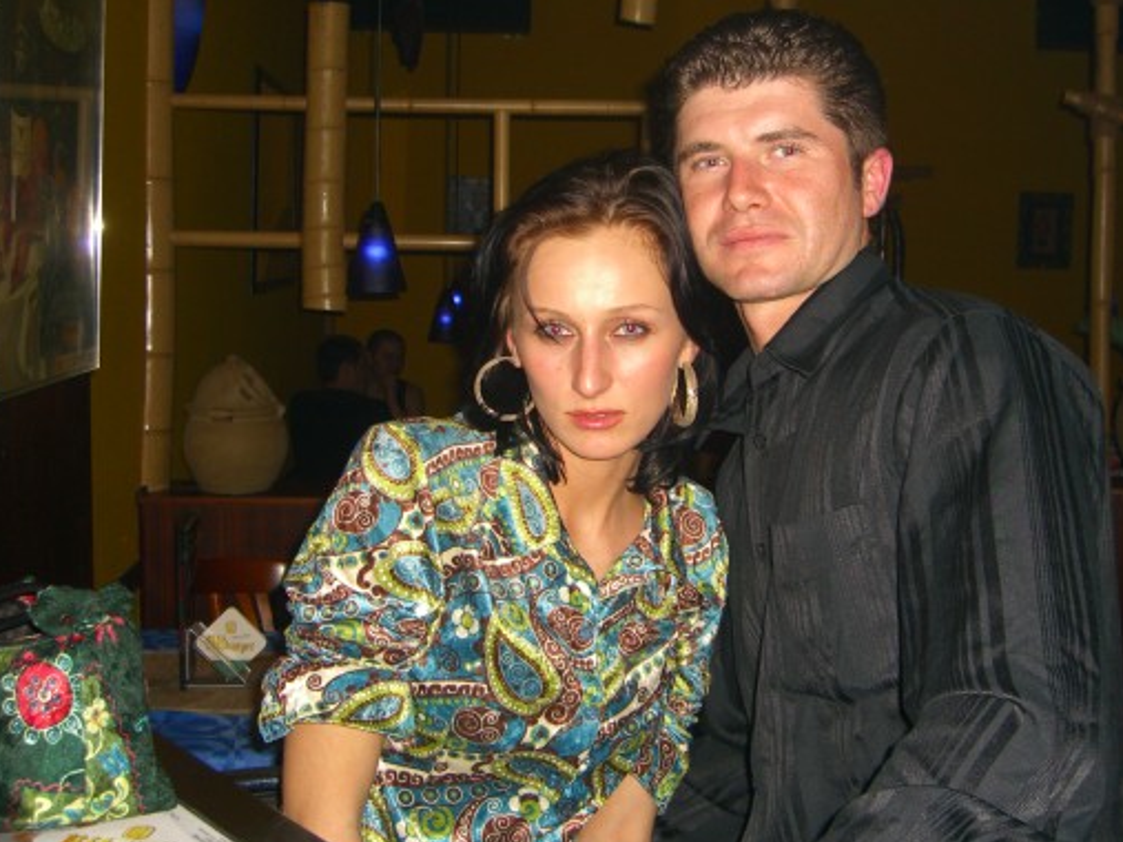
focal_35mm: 45
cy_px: 355
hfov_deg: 42.0
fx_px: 1460
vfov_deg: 32.1
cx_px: 614
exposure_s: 1/60
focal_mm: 7.9
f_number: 2.8
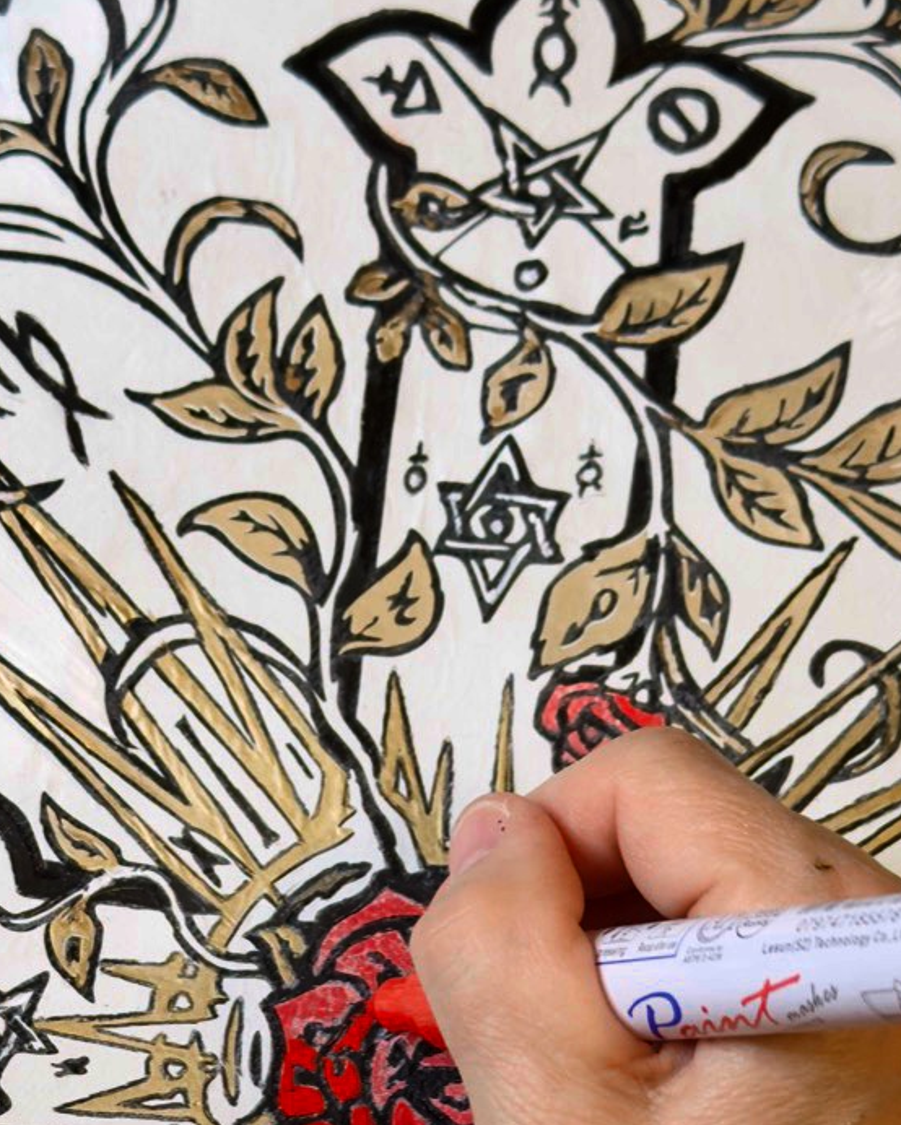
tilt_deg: -73.7
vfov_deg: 19.0
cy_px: 1037
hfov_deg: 15.5
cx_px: 377
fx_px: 3298
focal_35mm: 99
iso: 80
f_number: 1.78
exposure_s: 1/60
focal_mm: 6.76
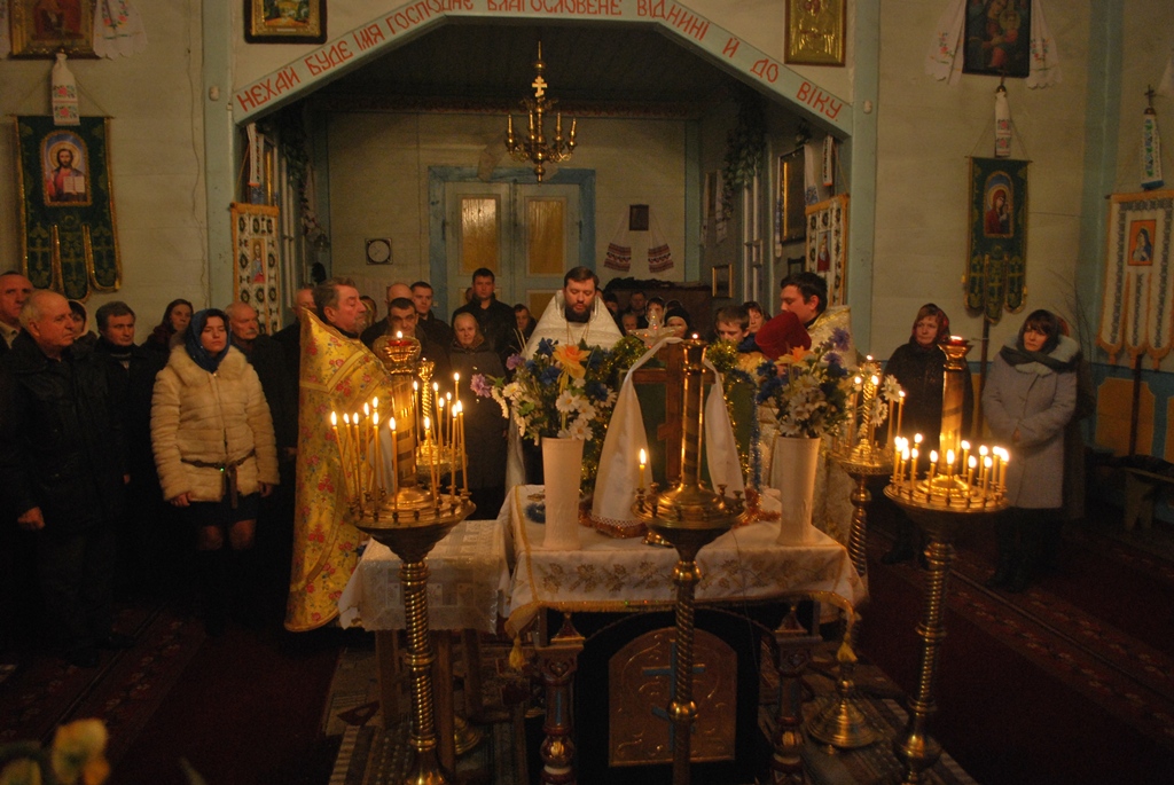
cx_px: 587
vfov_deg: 48.0
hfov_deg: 67.3
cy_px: 392
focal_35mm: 27
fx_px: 881
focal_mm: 18
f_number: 3.5
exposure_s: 1/30
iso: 640
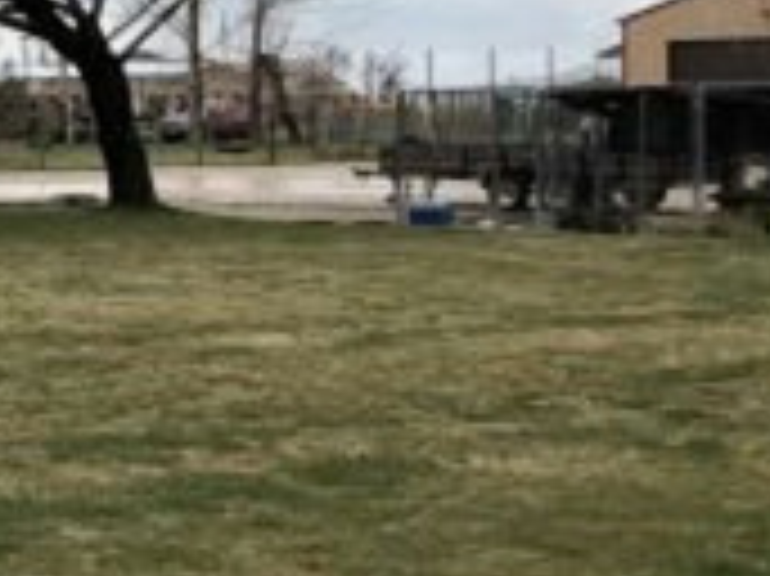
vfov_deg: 14.0
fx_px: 2334
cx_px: -603
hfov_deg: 16.0
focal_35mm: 105
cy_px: 153
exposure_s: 1/2088
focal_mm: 4
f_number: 1.8
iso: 20
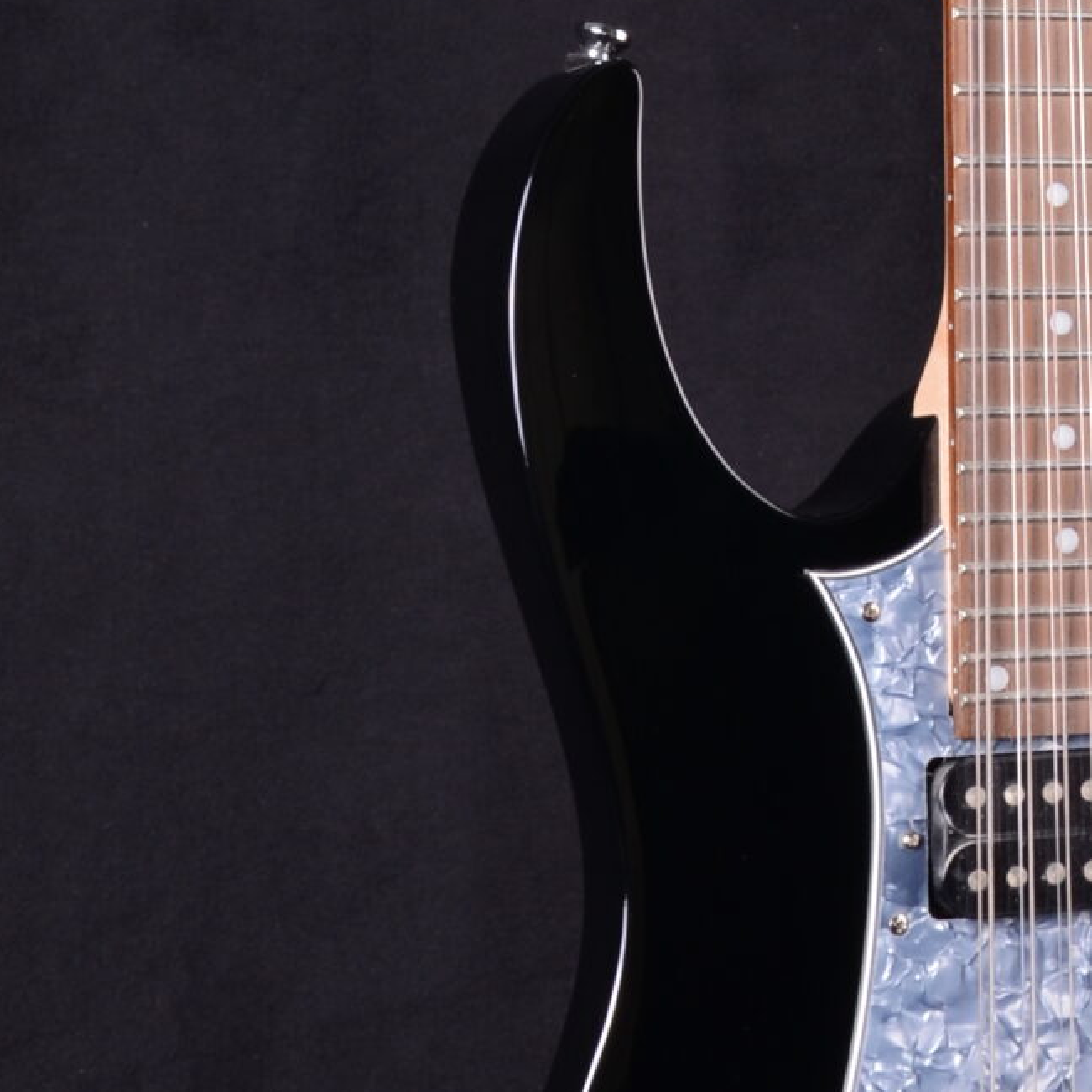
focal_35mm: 150
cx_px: 1384
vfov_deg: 11.5
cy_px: 2
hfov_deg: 11.4
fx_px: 5354
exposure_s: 1/200
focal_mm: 30
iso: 200
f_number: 11
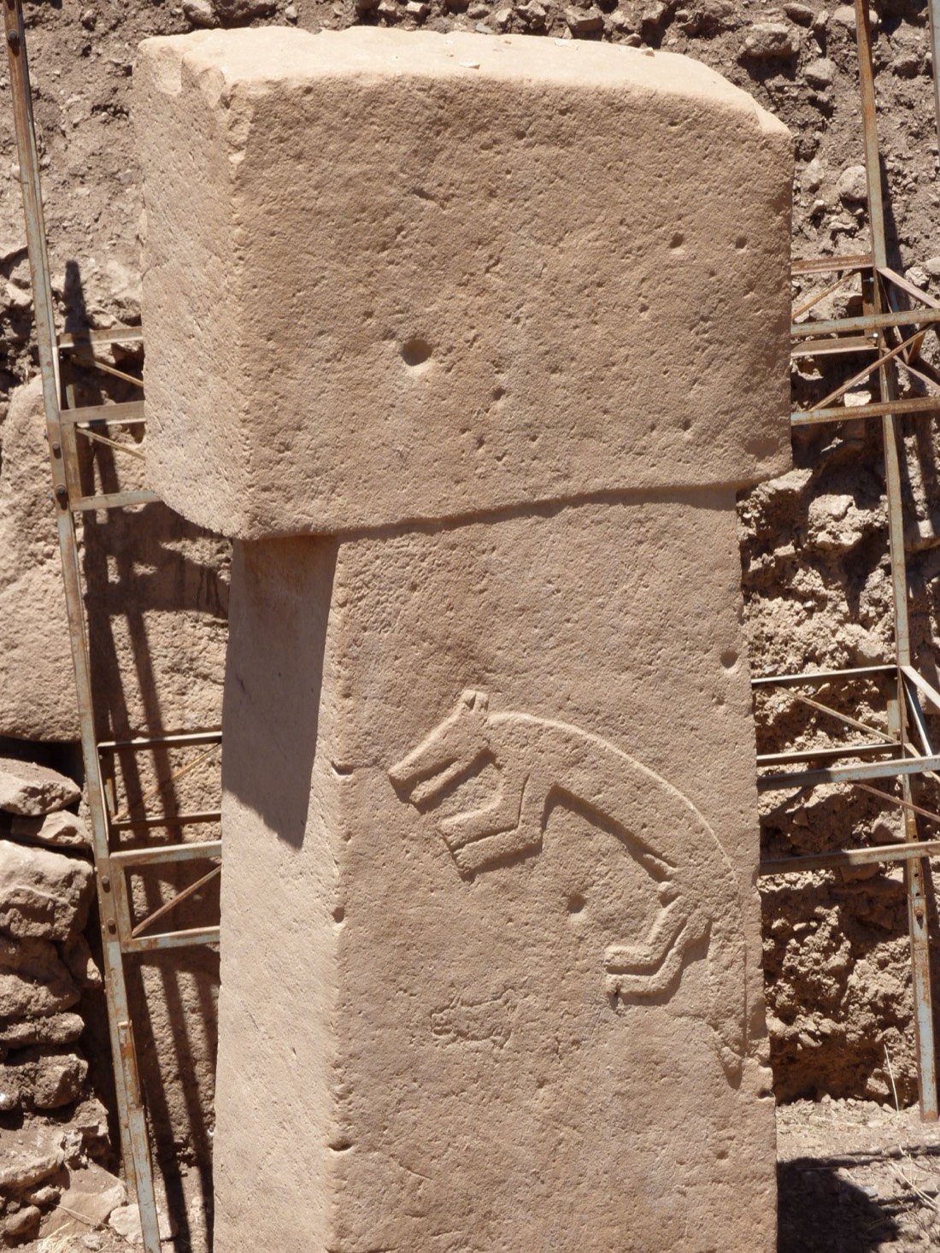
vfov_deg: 16.5
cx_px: 470
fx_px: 4307
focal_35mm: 119
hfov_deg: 12.5
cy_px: 626
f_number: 4.4
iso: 80
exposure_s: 1/400
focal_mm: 19.5
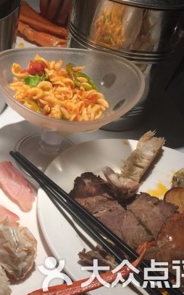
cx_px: -34
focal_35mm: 53
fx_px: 425
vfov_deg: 38.1
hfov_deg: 22.6
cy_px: 121
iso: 32
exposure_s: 1/33
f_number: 2.2
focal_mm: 4.15
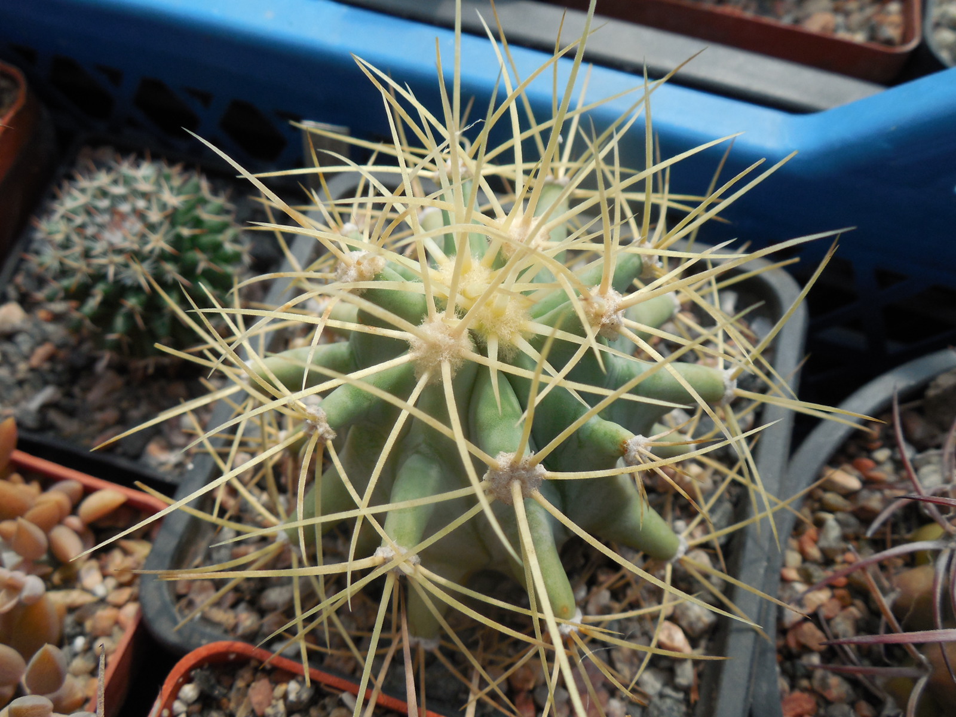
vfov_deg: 45.4
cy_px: 358
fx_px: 856
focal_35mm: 31
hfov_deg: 58.4
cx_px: 478
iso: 125
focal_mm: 5.6
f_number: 3.6
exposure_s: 1/640
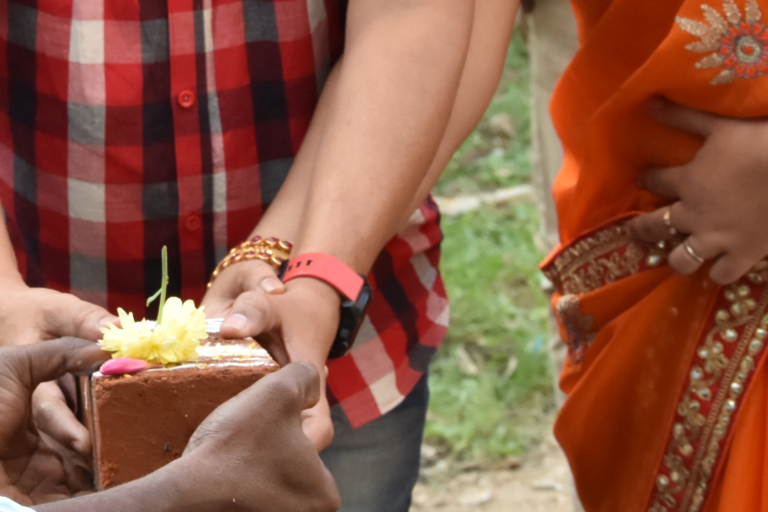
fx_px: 3797
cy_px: -42
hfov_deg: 11.5
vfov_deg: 7.7
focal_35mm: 178
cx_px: 143
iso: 640
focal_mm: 38
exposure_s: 1/200
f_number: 7.1
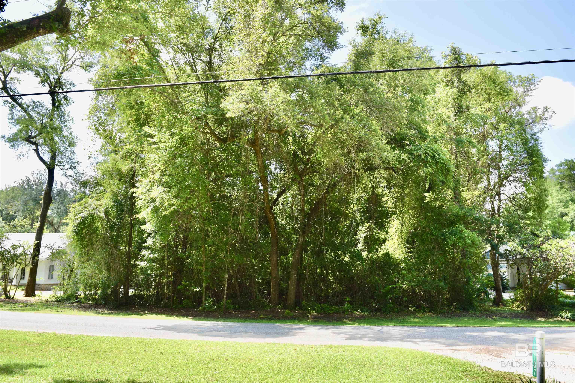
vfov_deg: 47.9
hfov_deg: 67.4
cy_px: 192
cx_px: 288
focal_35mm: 27
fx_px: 431
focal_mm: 18
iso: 100
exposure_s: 1/125
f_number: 5.6
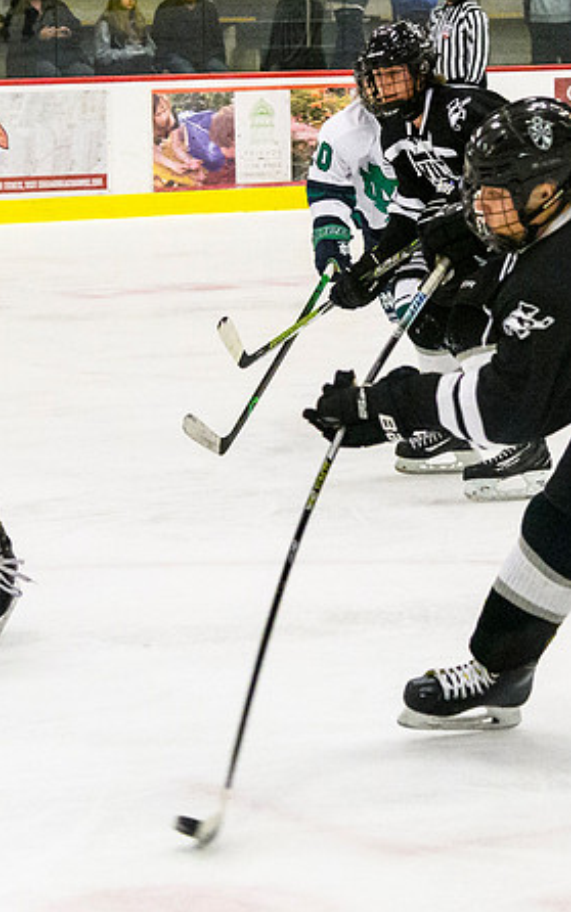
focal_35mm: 156
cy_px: 402
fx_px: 3882
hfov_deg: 8.4
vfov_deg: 13.4
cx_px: 441
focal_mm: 44
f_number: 4
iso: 3200
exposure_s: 1/1250
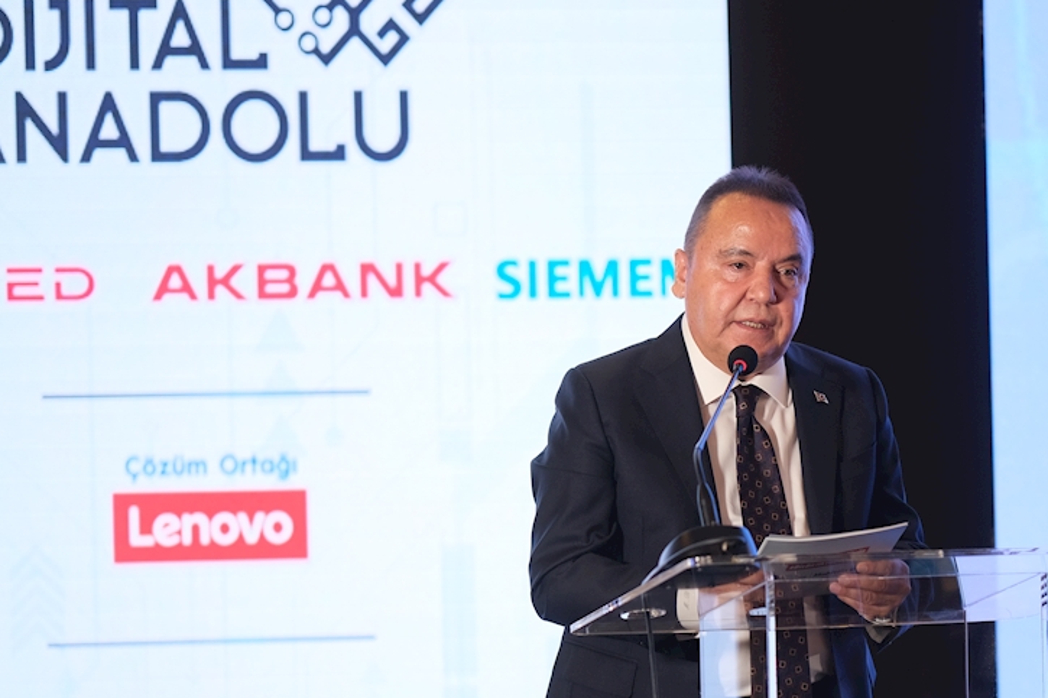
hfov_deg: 14.7
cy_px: 520
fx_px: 4045
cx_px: 700
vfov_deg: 9.8
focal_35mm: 139
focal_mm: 56
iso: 400
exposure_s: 1/125
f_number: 1.2
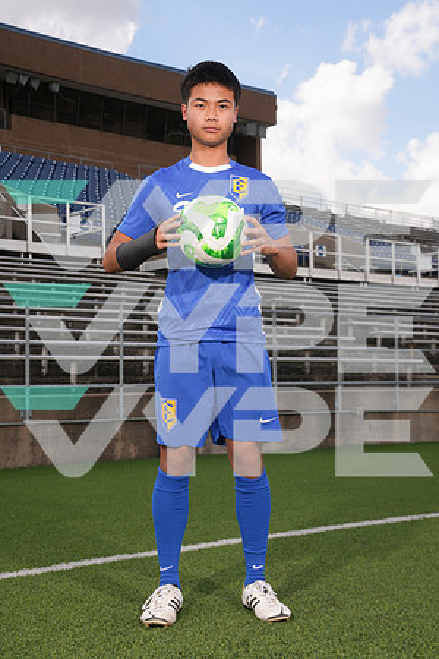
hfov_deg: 24.2
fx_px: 1024
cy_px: 330
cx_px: 220
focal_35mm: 56
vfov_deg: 35.6
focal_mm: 56
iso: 100
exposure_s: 1/200
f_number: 8
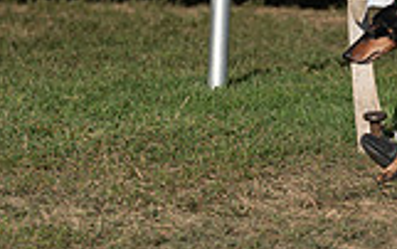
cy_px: -158
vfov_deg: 2.6
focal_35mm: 508
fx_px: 5502
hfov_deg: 4.1
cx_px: 415
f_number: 4.5
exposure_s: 1/1250
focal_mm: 119
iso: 100
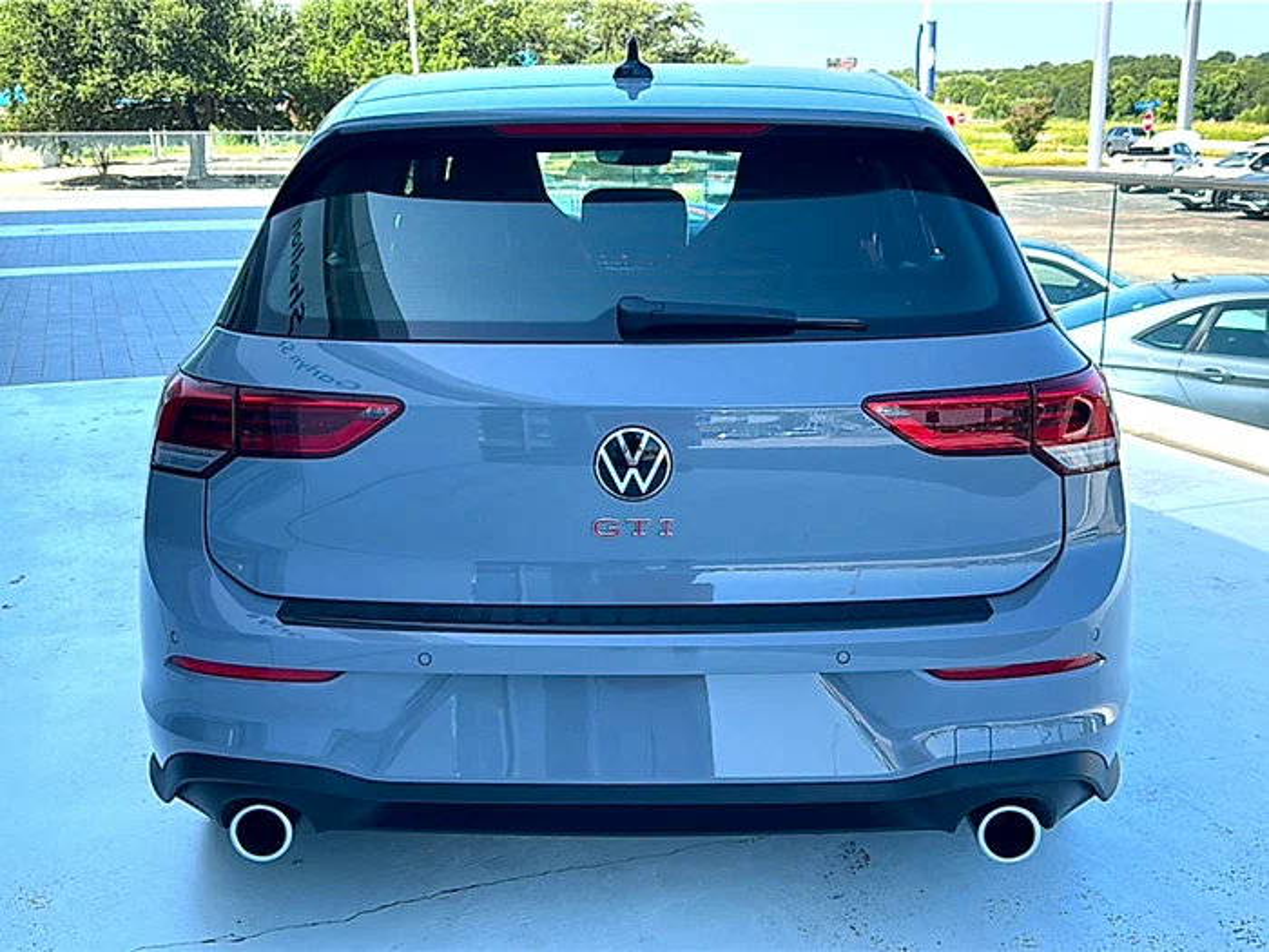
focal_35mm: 31
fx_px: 1136
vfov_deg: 45.4
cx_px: 634
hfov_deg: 58.4
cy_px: 476
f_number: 1.78
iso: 80
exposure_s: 1/1377
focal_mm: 6.86
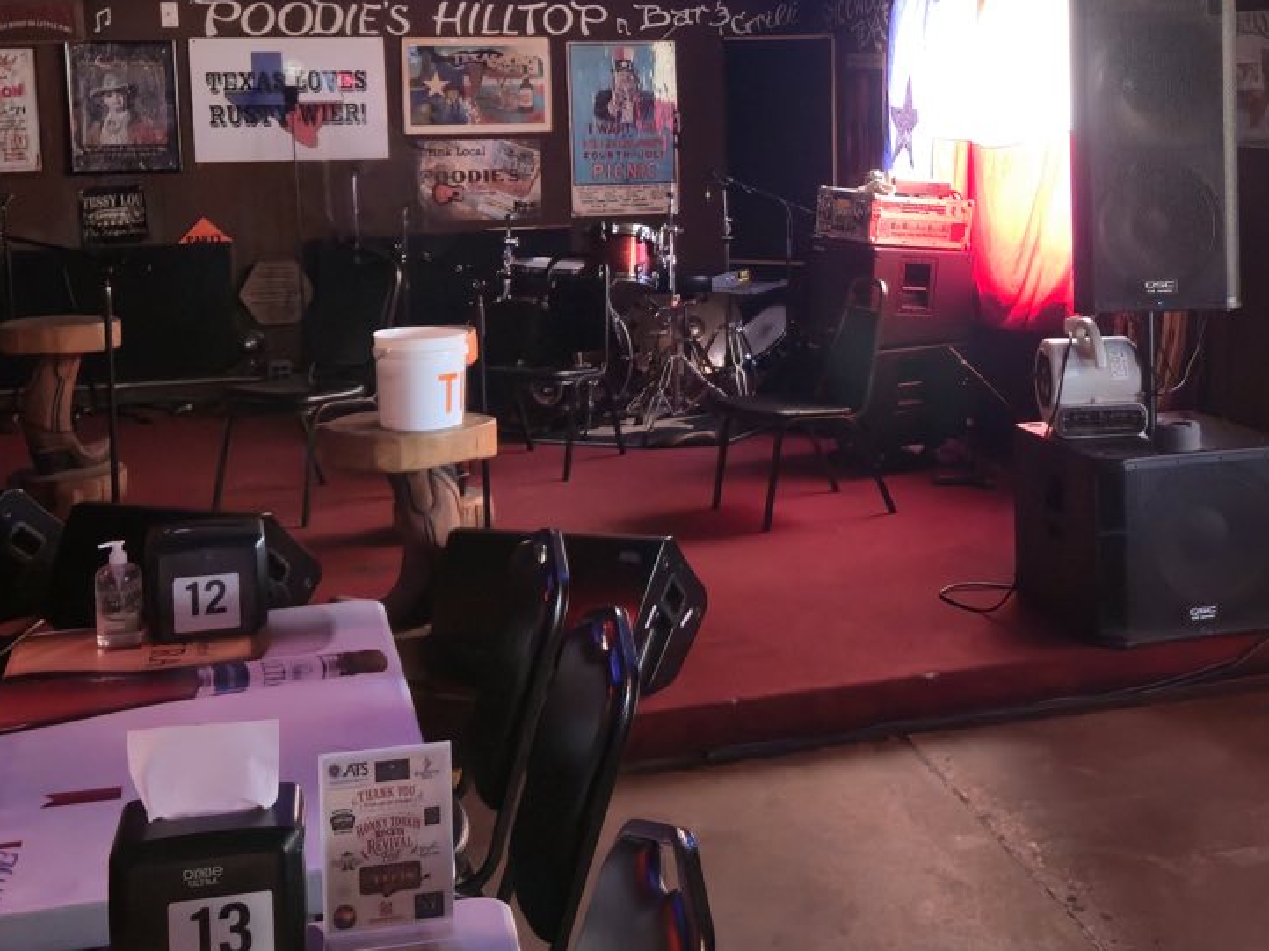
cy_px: 250
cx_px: 940
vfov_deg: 28.2
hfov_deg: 36.7
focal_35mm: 51
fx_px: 1869
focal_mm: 5.4
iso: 400
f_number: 1.8
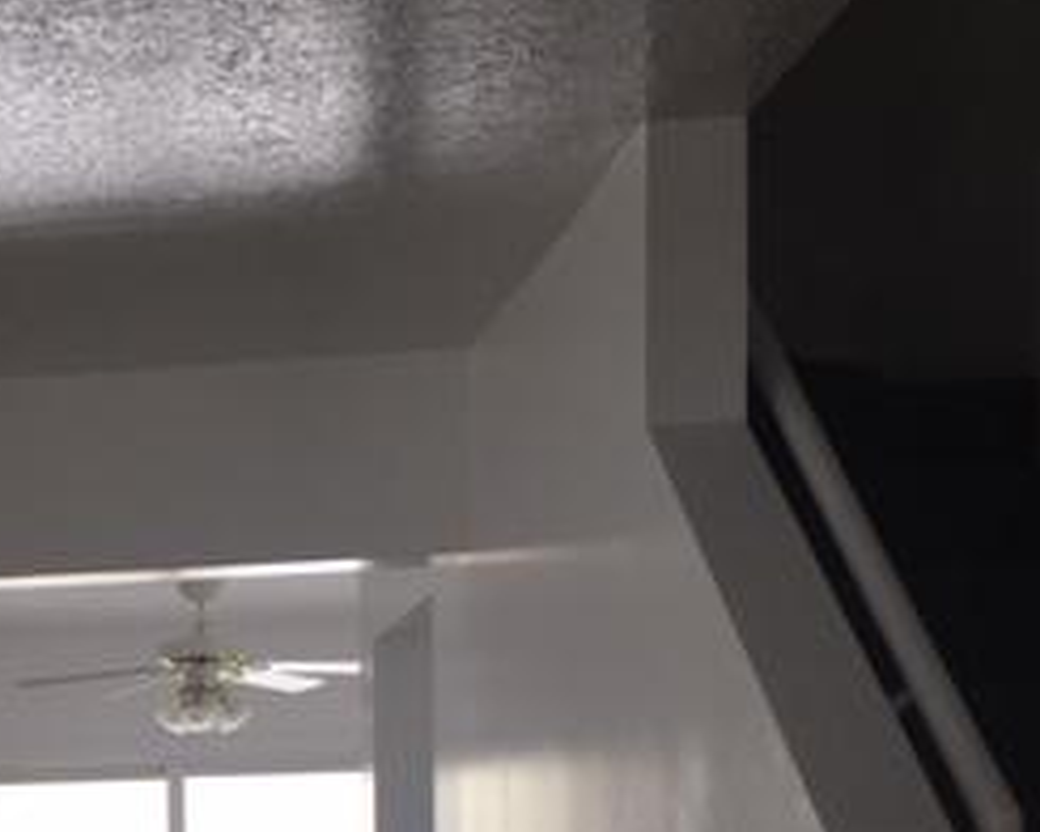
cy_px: 989
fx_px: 2278
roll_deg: +1.9
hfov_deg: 23.5
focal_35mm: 74
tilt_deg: -2.0
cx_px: -204
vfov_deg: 19.5
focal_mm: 4.15
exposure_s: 1/120
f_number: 2.2
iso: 32
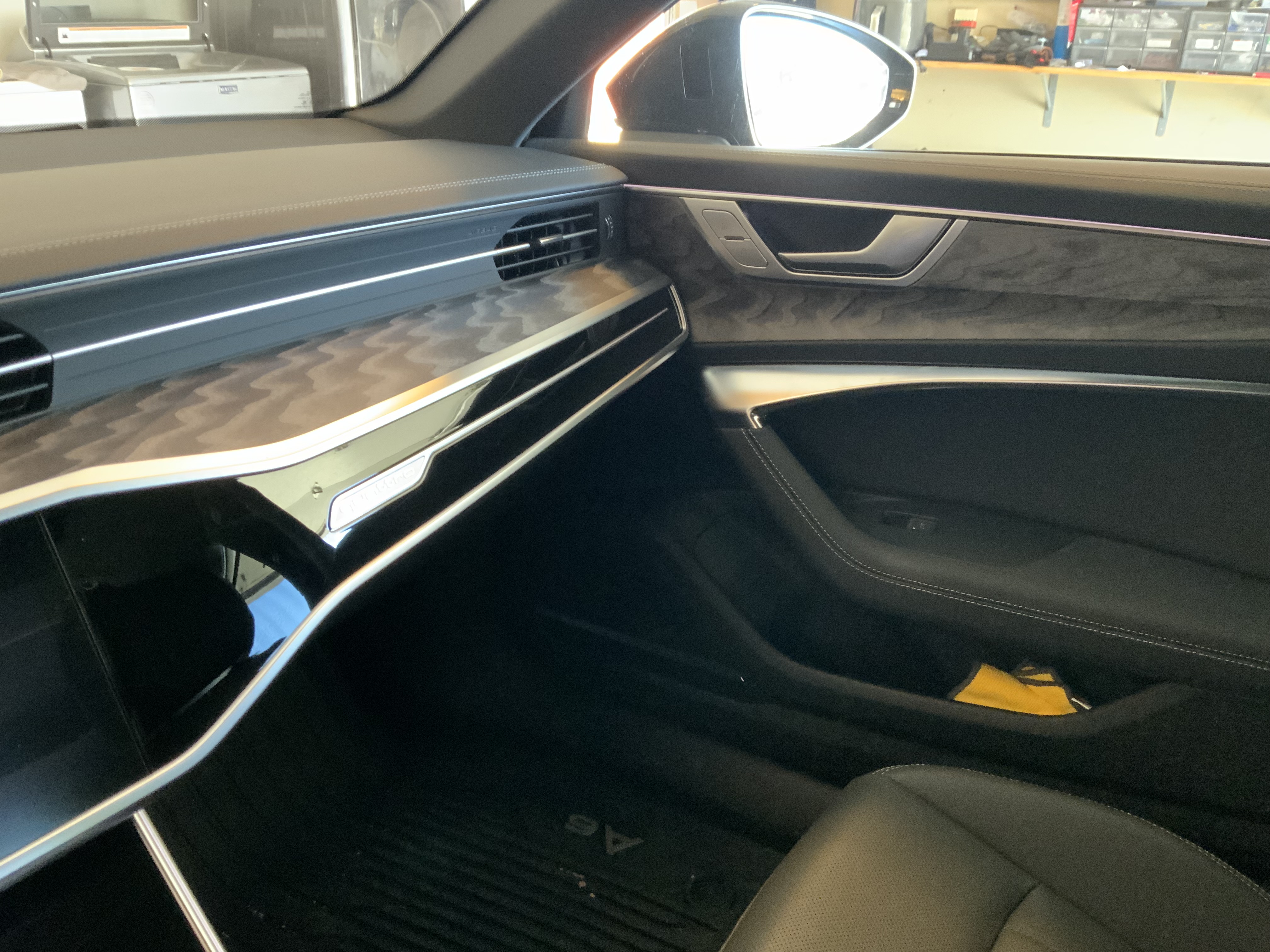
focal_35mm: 29
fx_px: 1064
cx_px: 635
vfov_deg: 48.2
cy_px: 476
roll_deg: -2.6
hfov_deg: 61.7
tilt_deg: -25.3
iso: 320
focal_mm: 3
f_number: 1.8
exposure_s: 1/33
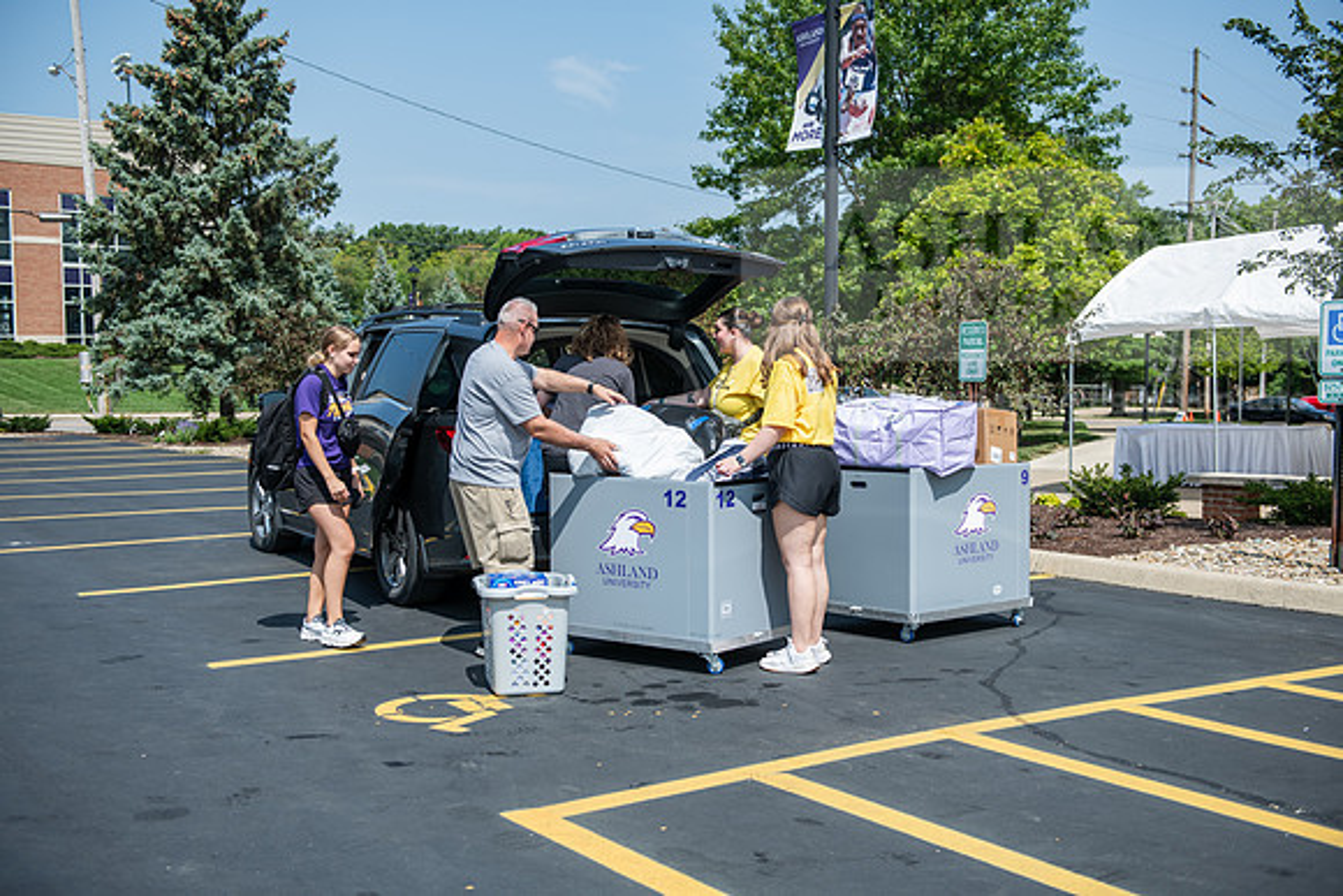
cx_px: 672
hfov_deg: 46.4
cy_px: 448
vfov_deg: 31.9
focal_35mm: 42
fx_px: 1567
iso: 80
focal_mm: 42
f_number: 3.5
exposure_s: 1/640
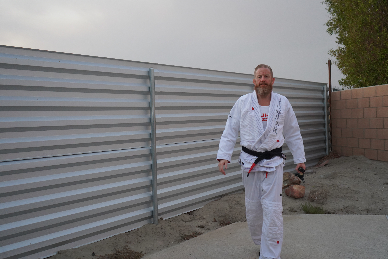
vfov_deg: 34.2
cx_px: 194
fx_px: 420
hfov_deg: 49.6
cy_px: 130
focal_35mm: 39
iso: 2000
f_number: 4
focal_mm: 39
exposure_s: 1/160
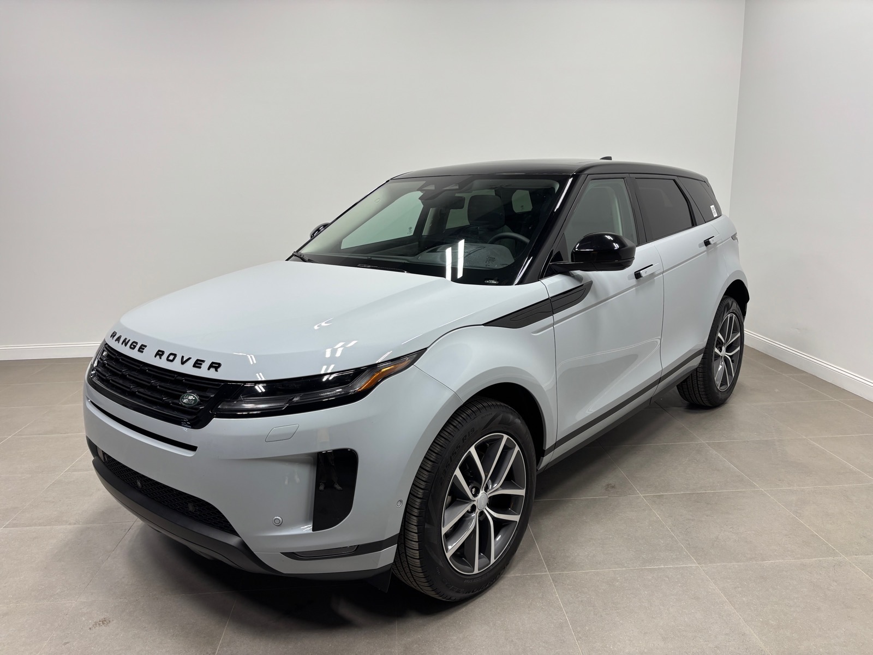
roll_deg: +1.8
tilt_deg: -11.9
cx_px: 436
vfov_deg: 53.1
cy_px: 328
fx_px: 656
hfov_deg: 67.3
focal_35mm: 26
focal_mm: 5.96
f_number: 1.6
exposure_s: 1/190
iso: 40
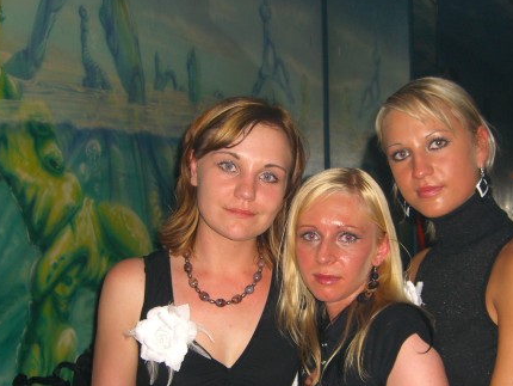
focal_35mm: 53
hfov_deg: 36.1
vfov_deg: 27.4
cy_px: 245
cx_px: 286
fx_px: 786
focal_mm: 7.9
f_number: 2.8
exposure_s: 1/60
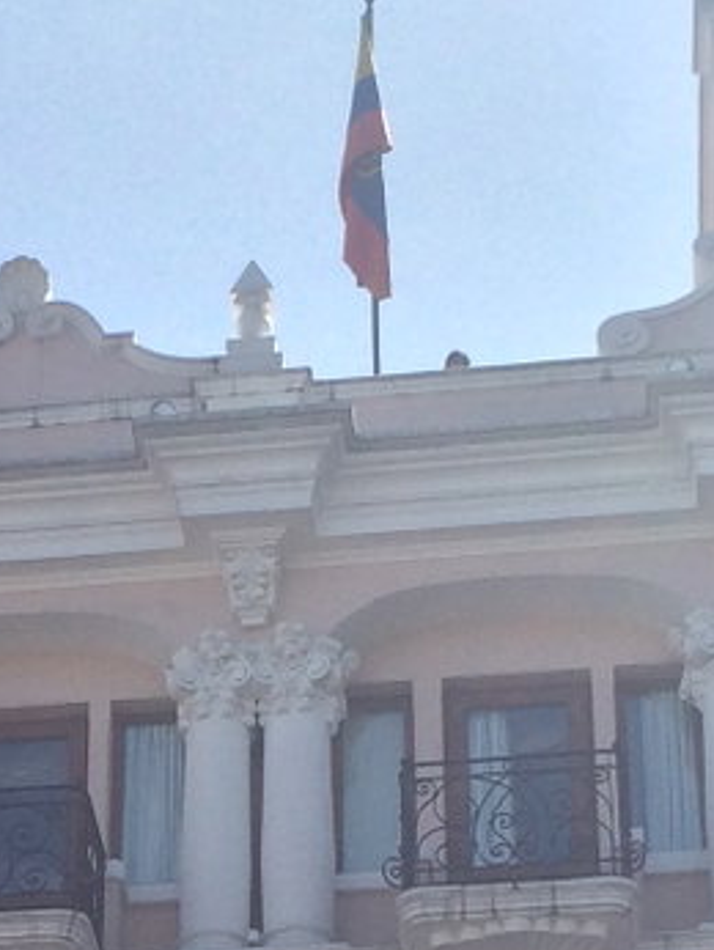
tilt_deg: +28.3
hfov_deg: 11.0
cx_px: -22
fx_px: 3681
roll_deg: -0.5
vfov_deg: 14.3
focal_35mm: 134
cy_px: 1096
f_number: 2.2
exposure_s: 1/1953
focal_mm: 4.15
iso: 32
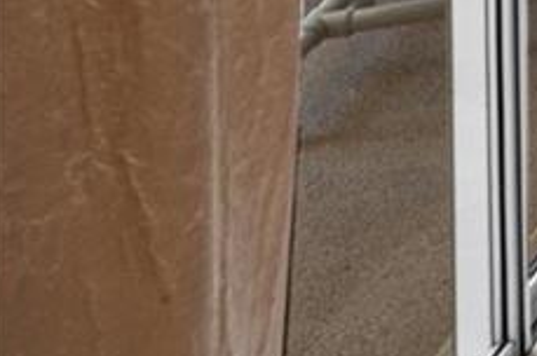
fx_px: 1460
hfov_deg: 9.7
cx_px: 1864
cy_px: -703
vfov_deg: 10.3
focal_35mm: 98
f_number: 4
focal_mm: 14
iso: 250
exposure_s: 1/25
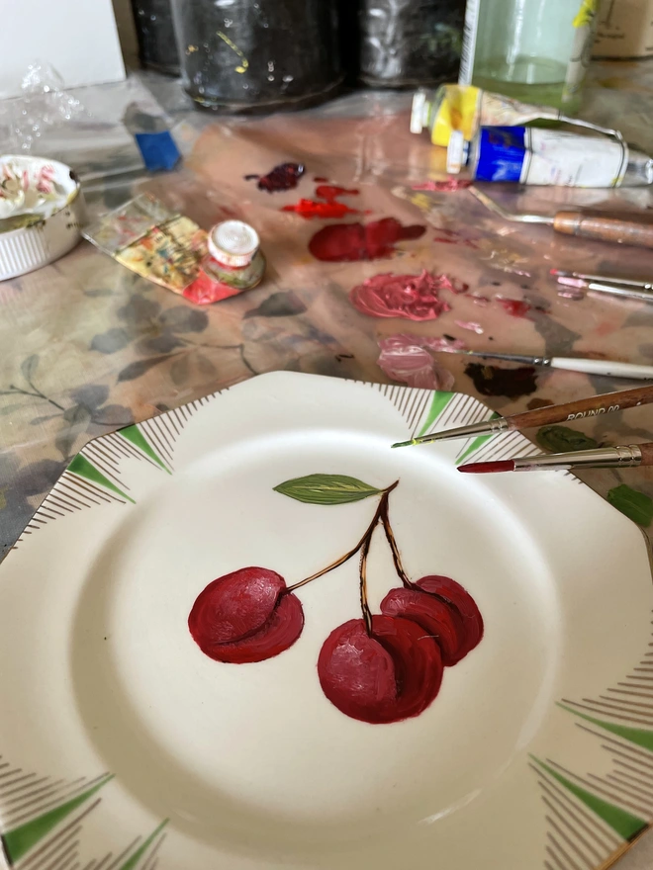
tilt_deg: -41.1
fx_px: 654
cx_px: 326
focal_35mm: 26
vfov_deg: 67.3
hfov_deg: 53.1
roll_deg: +0.5
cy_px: 435
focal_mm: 4.2
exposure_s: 1/115
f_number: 1.6
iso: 125
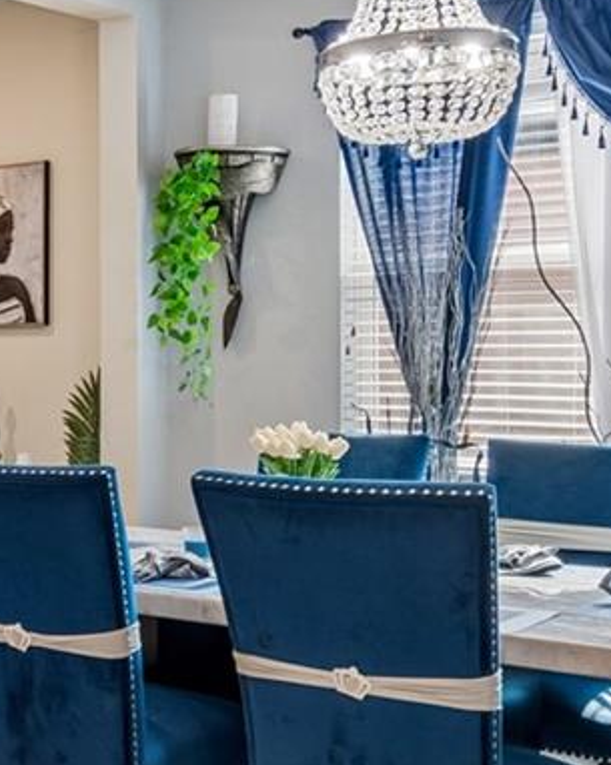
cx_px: -160
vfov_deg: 32.0
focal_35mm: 59
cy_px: 397
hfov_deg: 23.2
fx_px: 1335
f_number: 7.1
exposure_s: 1/6
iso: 100
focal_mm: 10
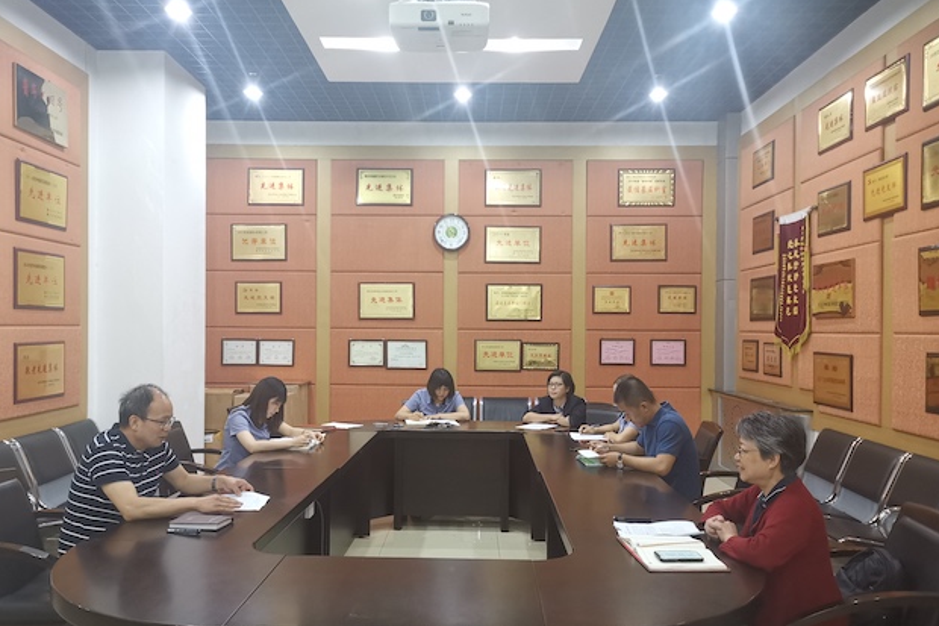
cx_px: 459
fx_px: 756
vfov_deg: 44.9
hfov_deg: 63.7
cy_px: 333
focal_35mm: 29
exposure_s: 1/33.3
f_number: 1.8
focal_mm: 4.75
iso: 500
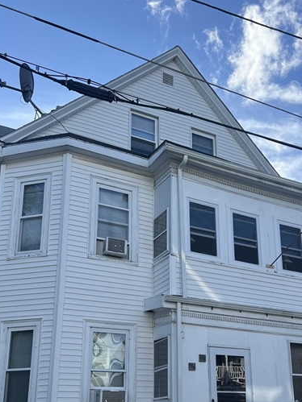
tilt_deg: +17.1
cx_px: 186
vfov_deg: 45.6
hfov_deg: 35.8
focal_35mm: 40
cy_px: 288
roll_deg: +0.3
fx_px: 465
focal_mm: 5.7
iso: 50
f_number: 1.5
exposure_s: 1/2632
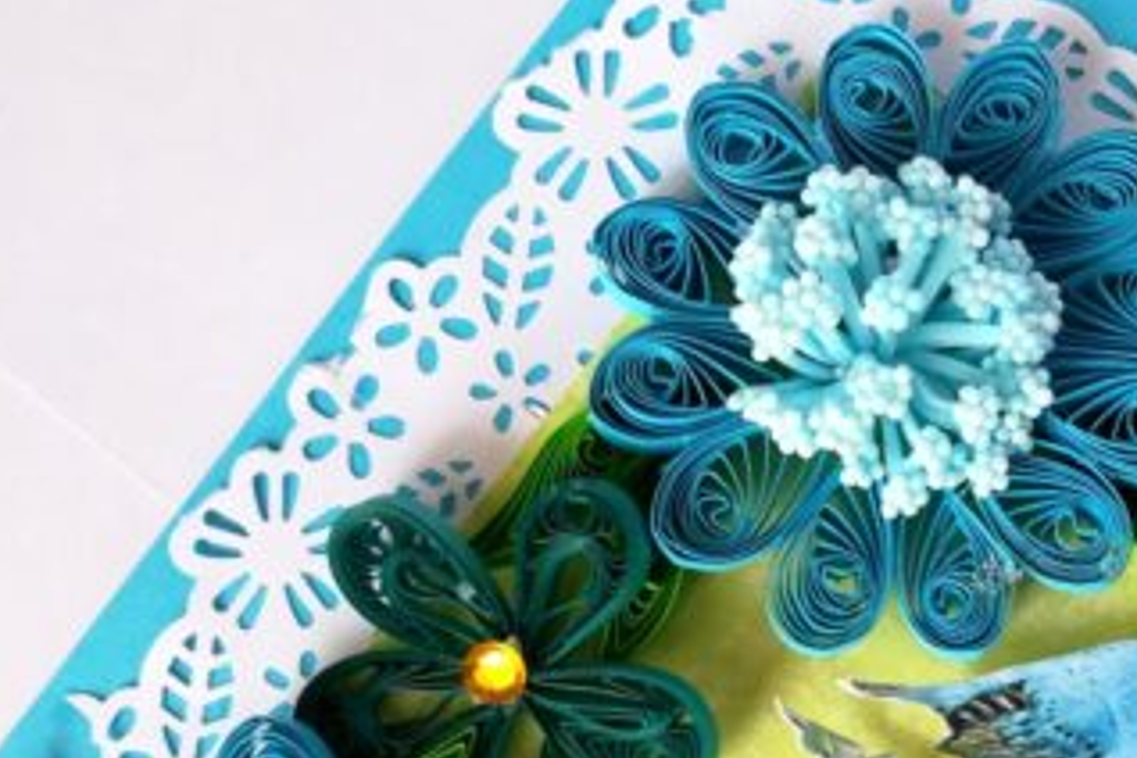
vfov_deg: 25.5
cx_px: 998
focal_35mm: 51
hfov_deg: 36.7
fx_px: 1611
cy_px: 708
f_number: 2.2
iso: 80
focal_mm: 3.83
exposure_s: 1/50
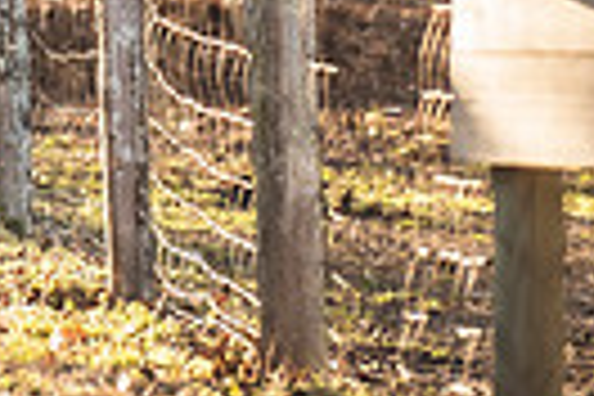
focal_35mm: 775
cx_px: -310
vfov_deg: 1.8
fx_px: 12786
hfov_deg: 2.7
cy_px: -516
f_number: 2.8
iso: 200
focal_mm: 155
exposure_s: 1/320
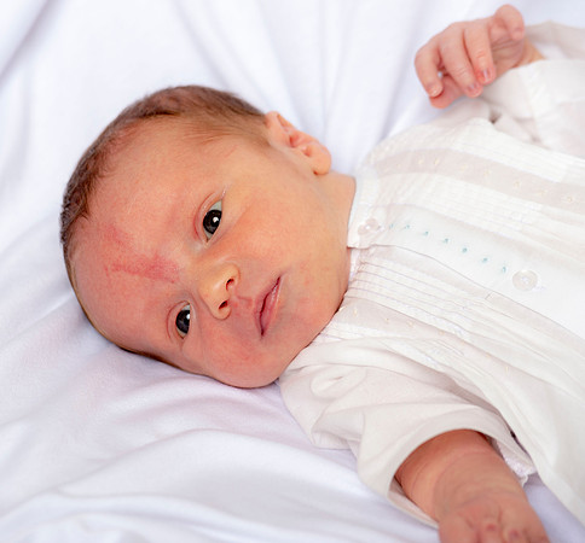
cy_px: 272
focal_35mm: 227
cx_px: 230
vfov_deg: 7.4
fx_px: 4197
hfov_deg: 8.0
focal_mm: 185
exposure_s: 1/160
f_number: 6.3
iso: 200
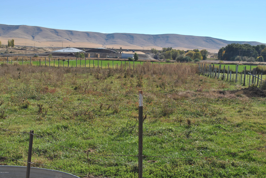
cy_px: 89
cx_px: 133
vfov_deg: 26.6
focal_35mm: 51
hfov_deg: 38.8
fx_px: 377
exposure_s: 1/250
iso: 100
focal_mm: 34
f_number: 8
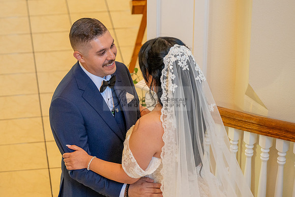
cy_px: 77
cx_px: 115
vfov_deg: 11.0
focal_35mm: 125
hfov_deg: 16.4
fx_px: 1024
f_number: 4
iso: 1250
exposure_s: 1/200
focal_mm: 100
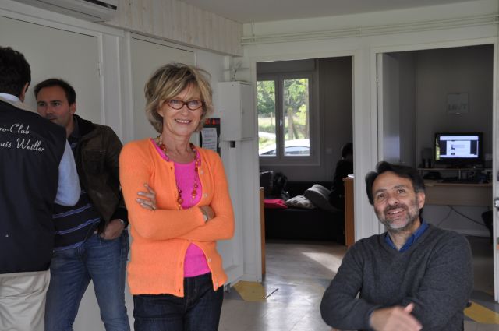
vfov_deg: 29.8
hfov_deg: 43.7
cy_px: 166
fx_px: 623
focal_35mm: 45
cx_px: 250
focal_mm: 30
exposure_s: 1/100
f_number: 5
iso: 400
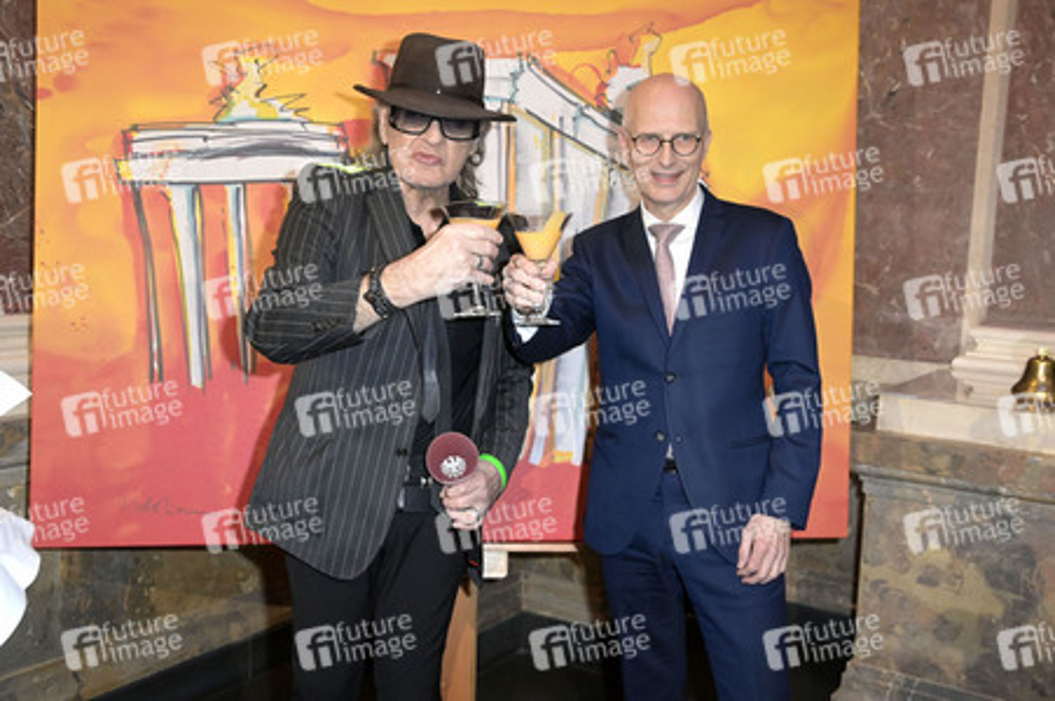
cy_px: 350
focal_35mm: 35
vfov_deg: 37.8
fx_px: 1025
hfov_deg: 54.5
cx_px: 528
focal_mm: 35
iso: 5000
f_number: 5.6
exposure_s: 1/160
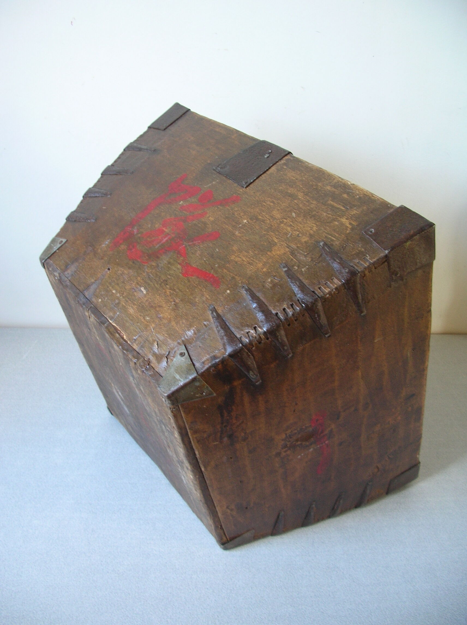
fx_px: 631
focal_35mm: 35
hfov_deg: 40.6
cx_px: 234
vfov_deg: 52.7
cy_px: 312
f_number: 2.8
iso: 63
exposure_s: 1/5.8
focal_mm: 5.8
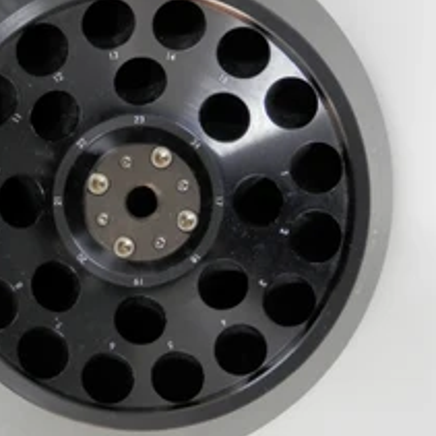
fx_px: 955
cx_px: 138
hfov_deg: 25.6
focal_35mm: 67
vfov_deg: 25.7
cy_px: 221
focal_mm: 7.3
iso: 250
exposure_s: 1/10
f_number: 3.7
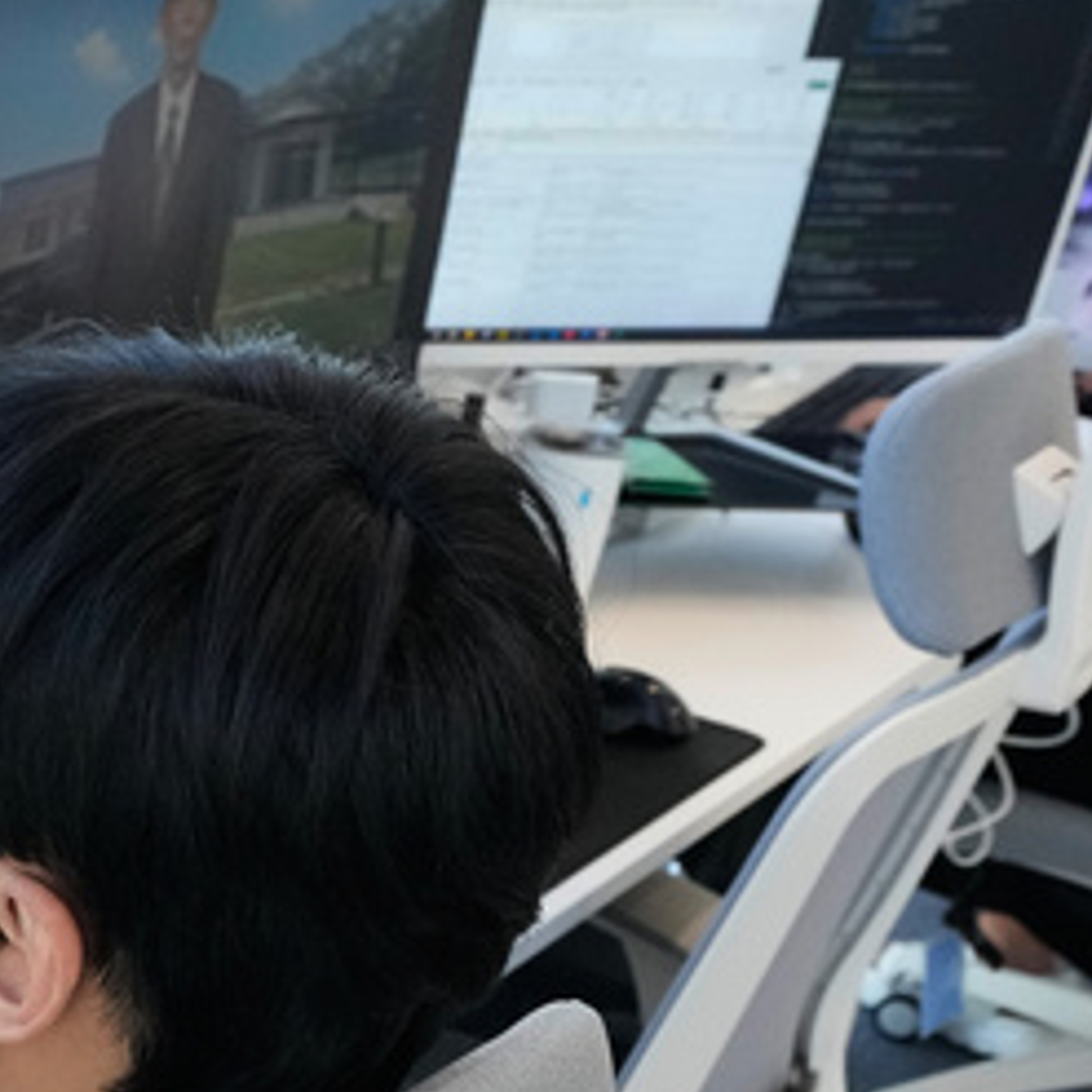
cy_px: 964
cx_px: -402
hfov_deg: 20.8
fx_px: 2641
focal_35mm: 74
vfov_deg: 22.8
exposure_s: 1/250
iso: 4000
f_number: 6.3
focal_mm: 21
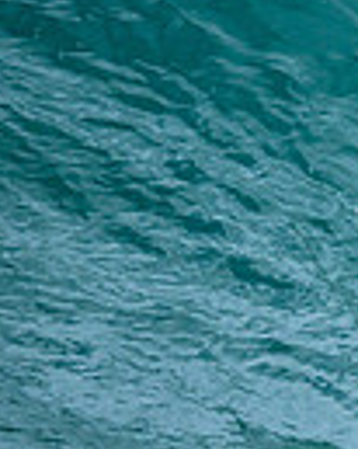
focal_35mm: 3935
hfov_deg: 0.4
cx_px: 1084
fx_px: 52178
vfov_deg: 0.5
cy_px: 148
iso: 400
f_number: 6.3
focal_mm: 800
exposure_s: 1/3200
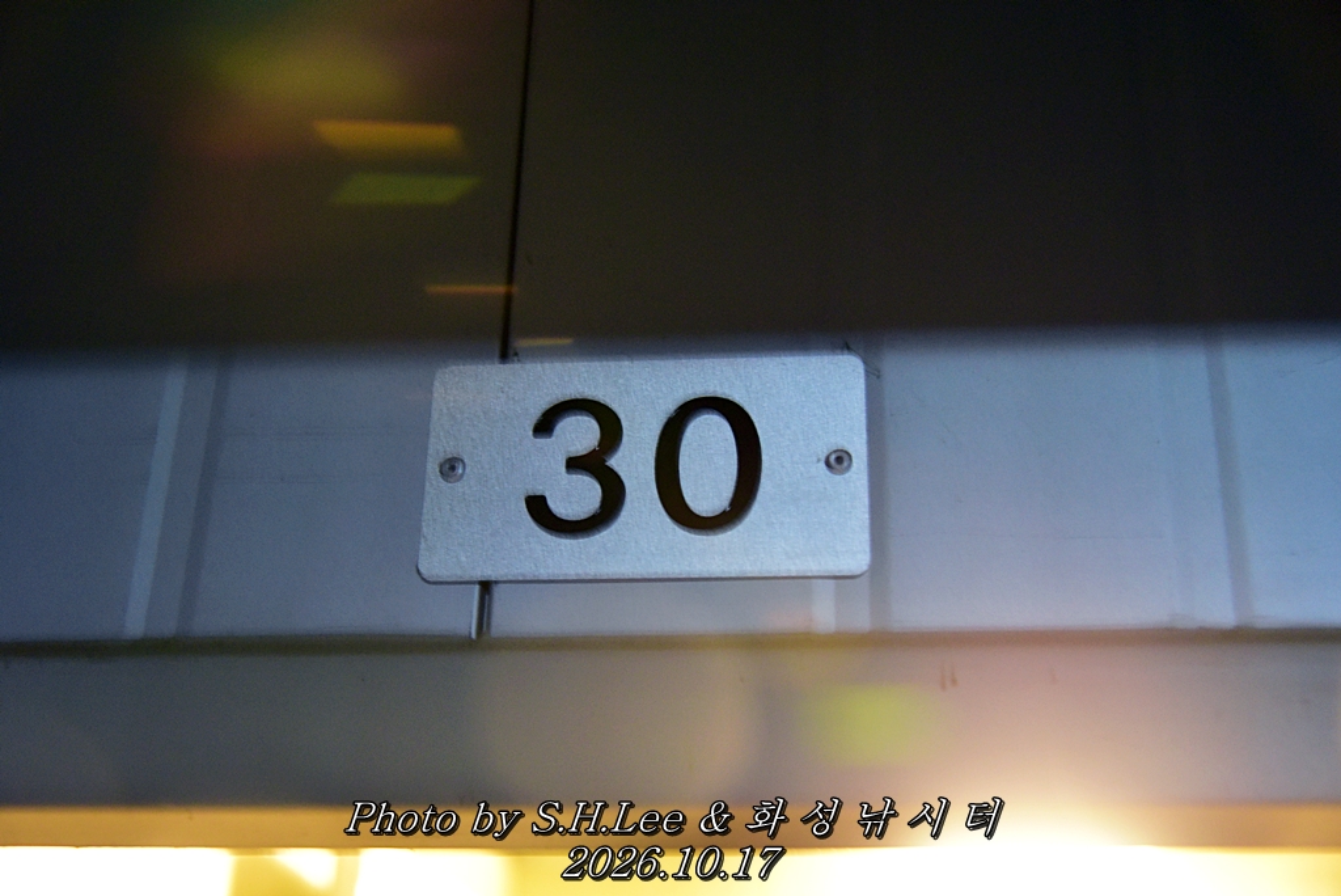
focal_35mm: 48
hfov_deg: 41.1
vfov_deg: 28.1
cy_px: 448
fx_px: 1789
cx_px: 670
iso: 3200
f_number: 4
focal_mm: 48
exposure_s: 1/6
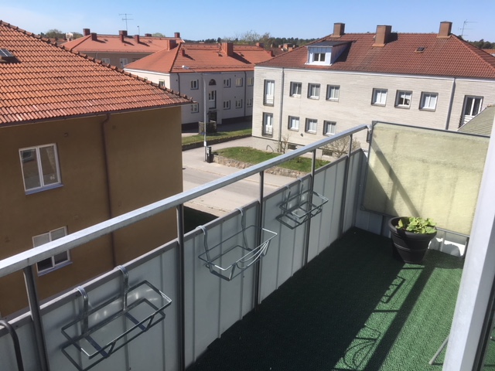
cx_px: 248
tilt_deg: -18.1
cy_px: 186
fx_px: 415
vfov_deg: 48.2
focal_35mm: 29
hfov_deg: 61.7
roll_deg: -2.1
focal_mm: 4.15
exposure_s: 1/1451
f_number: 2.2
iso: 25
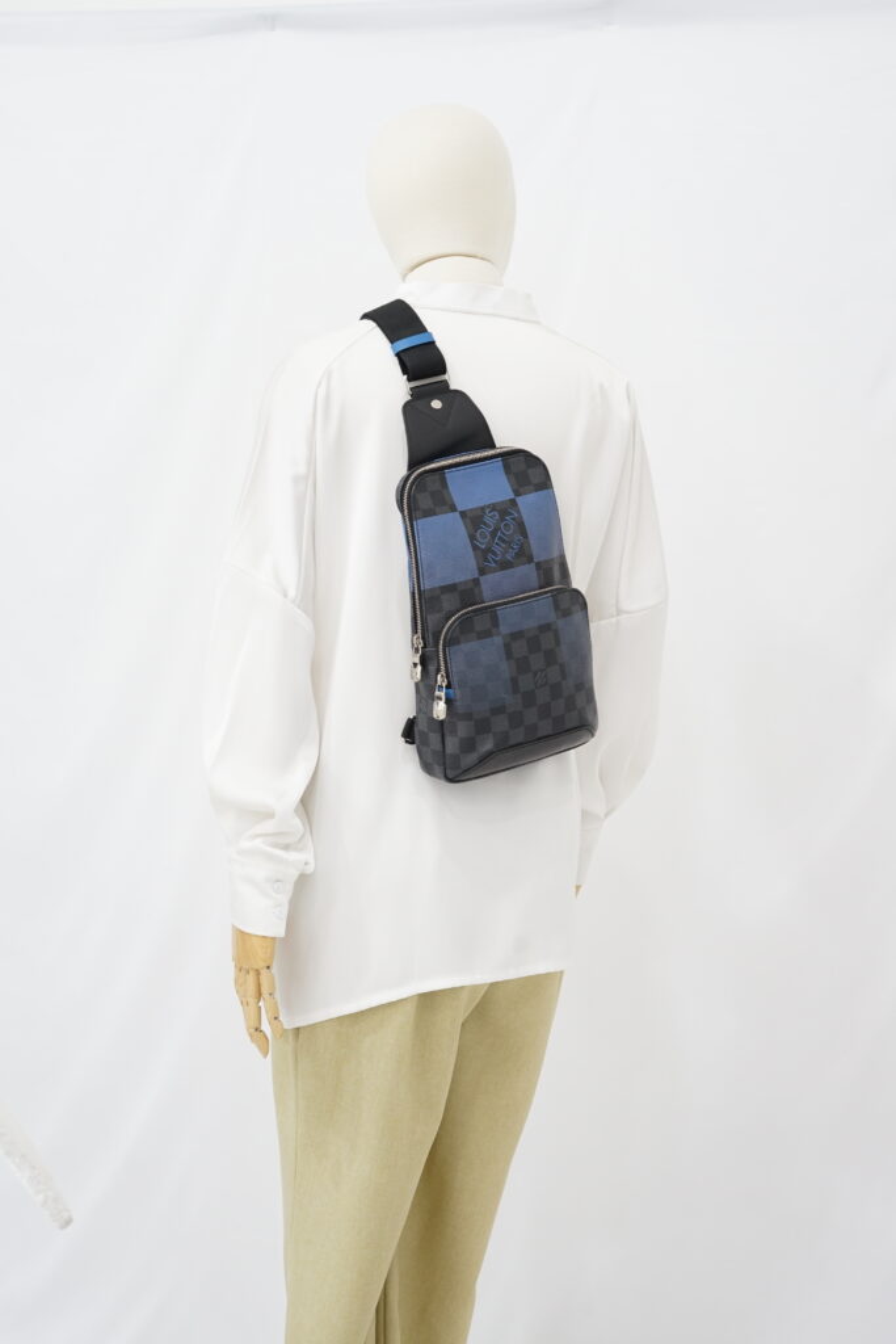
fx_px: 1866
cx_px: 448
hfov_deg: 27.0
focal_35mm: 50
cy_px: 672
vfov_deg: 39.6
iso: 640
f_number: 6.3
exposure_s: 1/8
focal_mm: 50
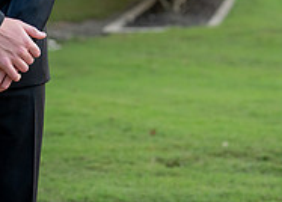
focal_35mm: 194
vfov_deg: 7.2
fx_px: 1555
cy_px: -167
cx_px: -24
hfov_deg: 10.2
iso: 320
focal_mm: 50
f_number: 2.5
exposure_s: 1/400
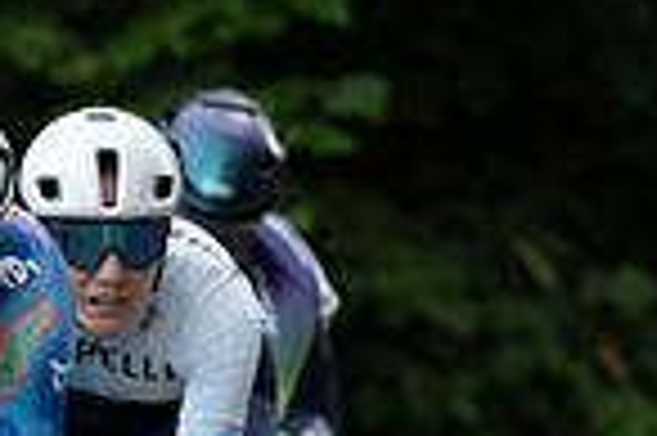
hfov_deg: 2.1
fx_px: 17755
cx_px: -410
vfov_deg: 1.4
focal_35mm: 974
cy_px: 884
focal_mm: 164
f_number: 3.2
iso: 1000
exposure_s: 1/800
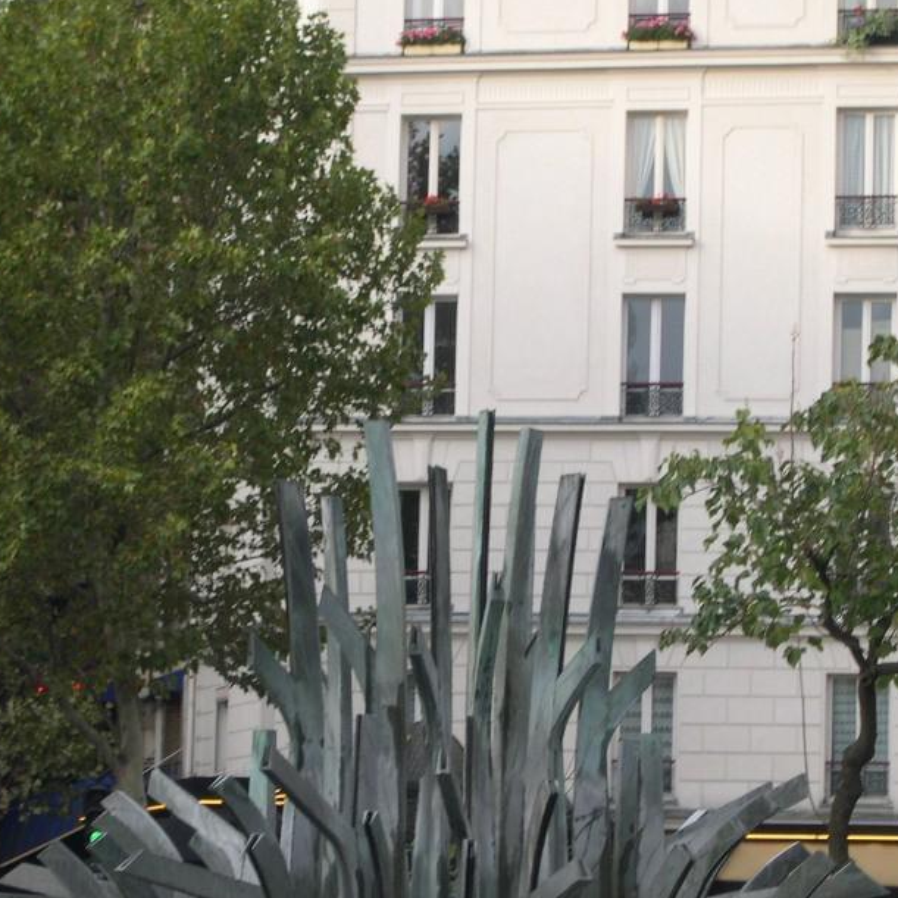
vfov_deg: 10.3
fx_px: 4960
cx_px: 448
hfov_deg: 10.3
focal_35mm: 169
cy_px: 557
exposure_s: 1/69.5
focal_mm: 24
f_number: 4.9
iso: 100
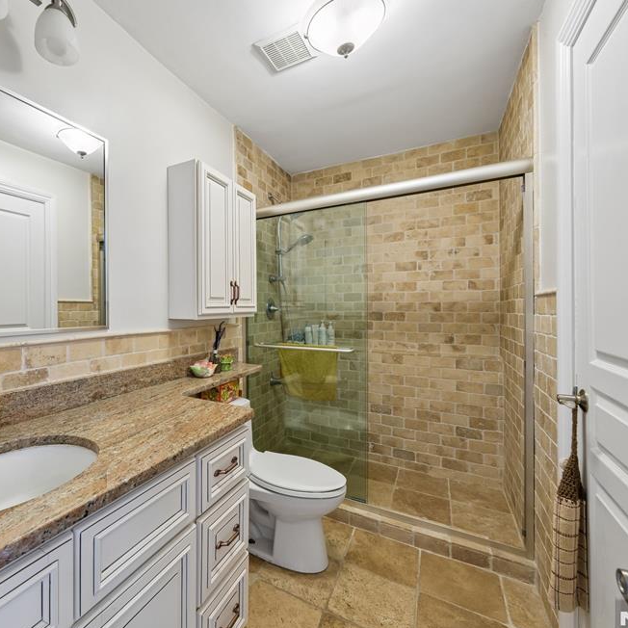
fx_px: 328
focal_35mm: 16
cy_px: 313
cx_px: 221
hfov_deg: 85.0
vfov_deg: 87.4
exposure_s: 1/2
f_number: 8
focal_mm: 8
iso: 125
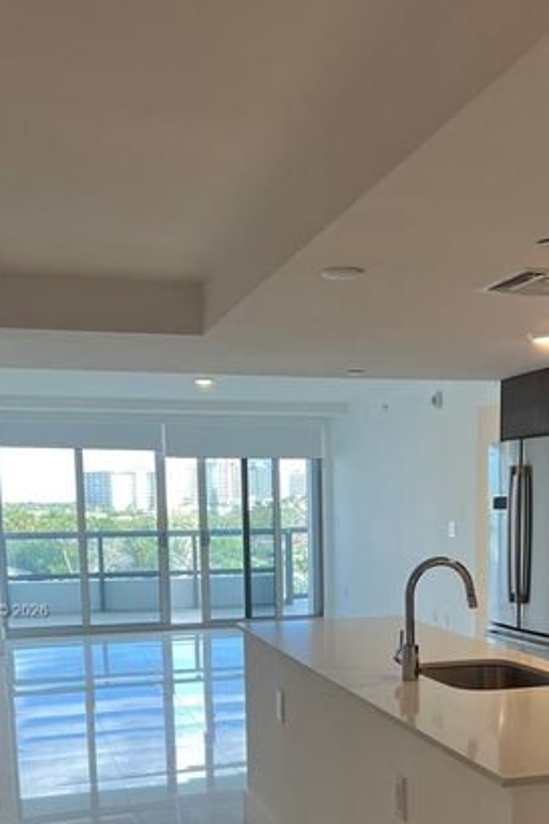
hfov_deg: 30.4
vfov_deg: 43.2
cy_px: 612
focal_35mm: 44
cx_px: 344
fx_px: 1007
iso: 40
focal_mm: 5.7
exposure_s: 1/120
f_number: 1.5
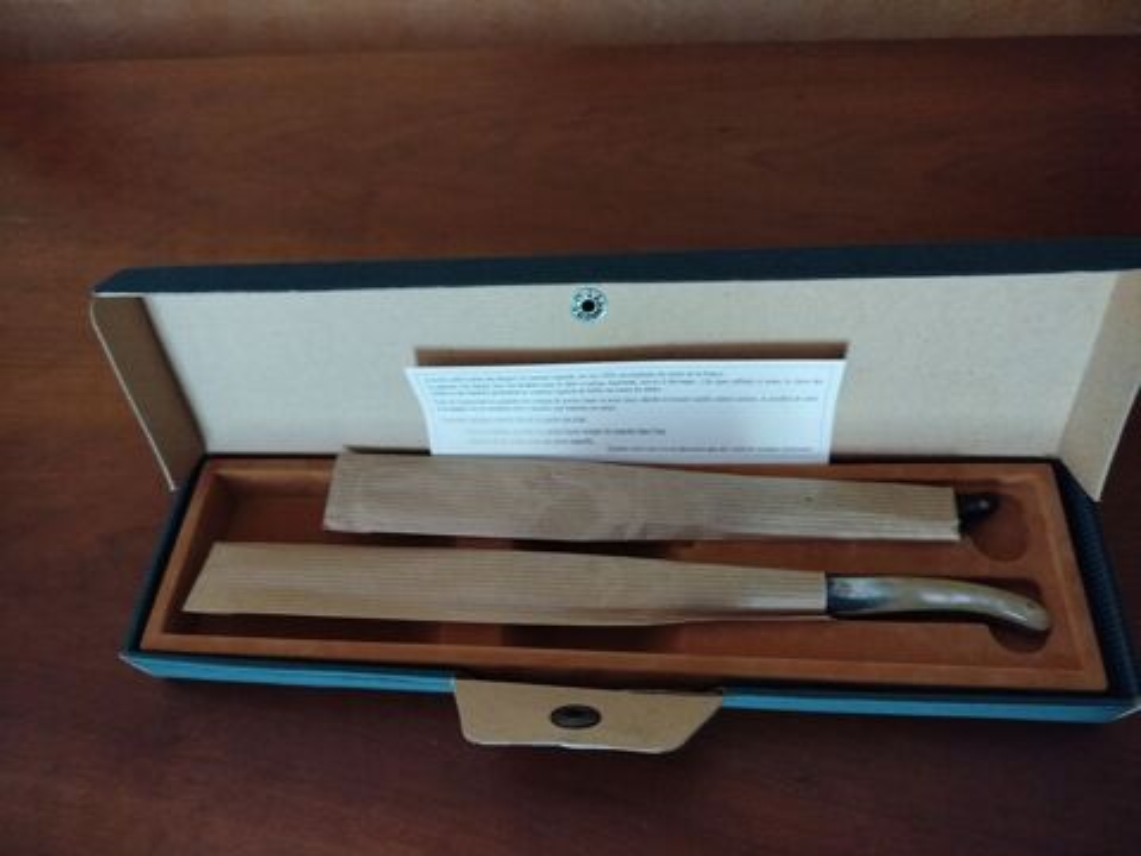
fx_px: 791
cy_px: 428
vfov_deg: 56.8
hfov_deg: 71.6
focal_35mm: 24
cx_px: 570
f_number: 1.7
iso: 1000
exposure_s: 1/17
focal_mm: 5.31
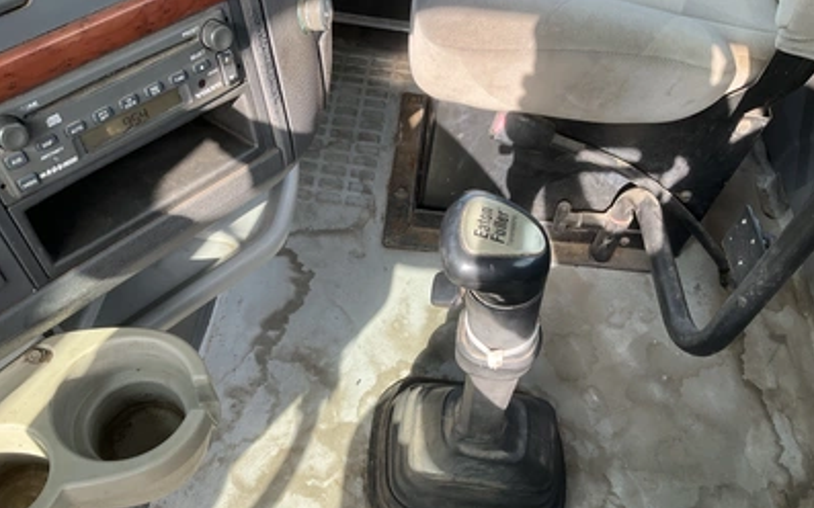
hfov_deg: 61.2
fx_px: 688
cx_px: 408
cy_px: 305
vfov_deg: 40.4
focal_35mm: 31
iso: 20
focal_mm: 3
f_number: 1.8
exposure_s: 1/122
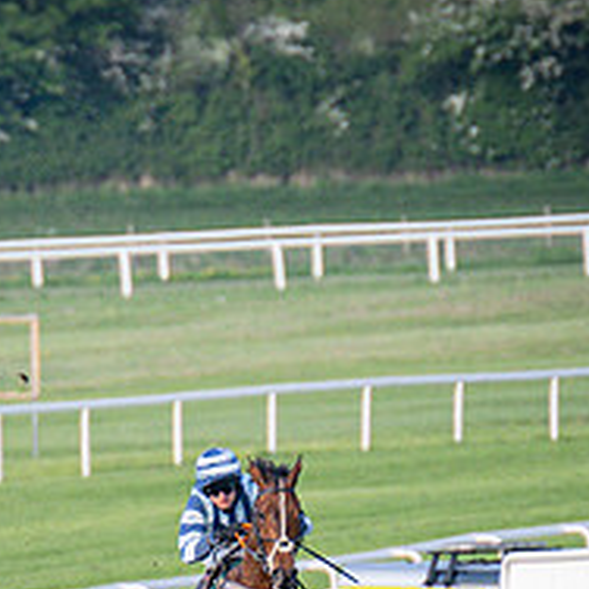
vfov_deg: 1.0
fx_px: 35306
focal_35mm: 1834
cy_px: 628
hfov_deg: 1.0
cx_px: 3
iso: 400
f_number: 4
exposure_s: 1/1600
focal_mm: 280
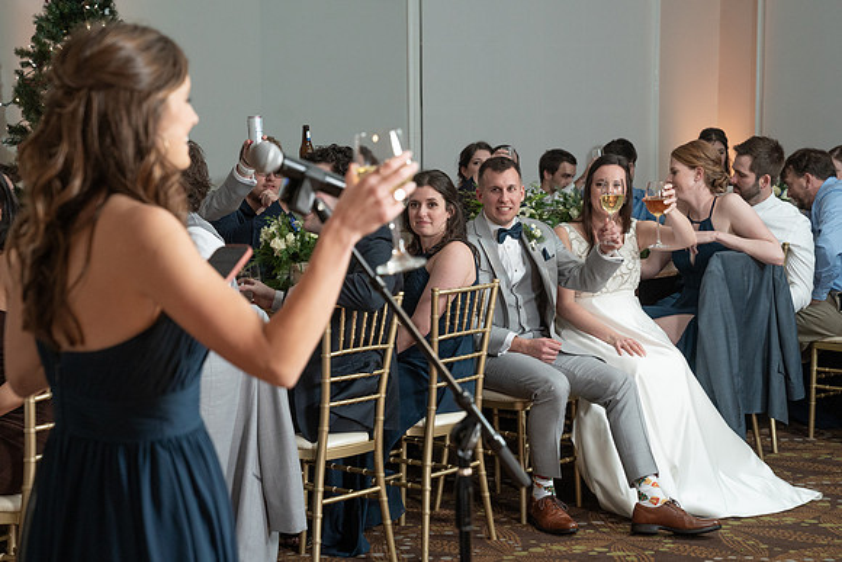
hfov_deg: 26.2
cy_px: 271
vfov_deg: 17.6
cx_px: 400
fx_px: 1810
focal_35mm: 77
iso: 2000
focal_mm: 70
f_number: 5
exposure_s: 1/200
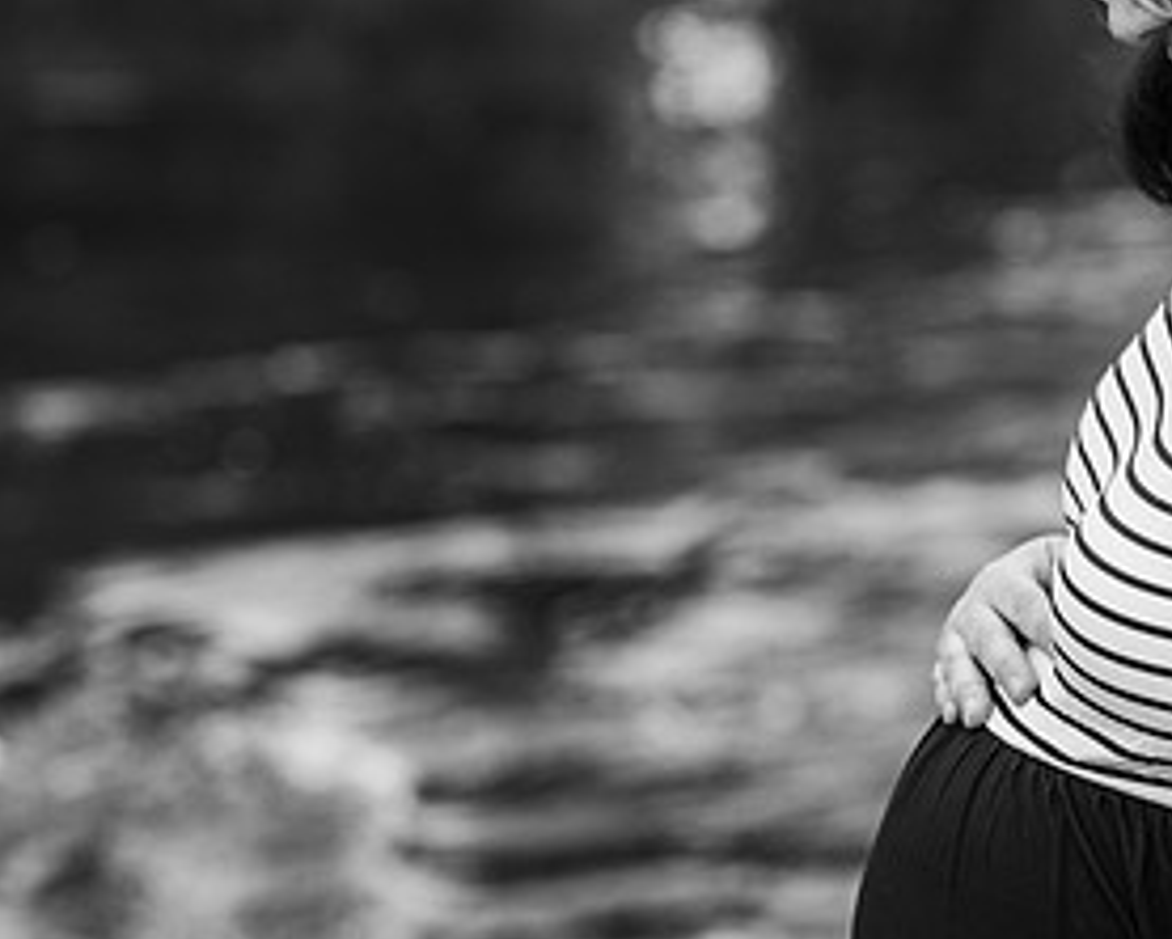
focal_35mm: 175
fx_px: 6074
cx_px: 833
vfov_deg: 8.8
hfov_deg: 11.0
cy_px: 602
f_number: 2.8
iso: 125
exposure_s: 1/200
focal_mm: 85
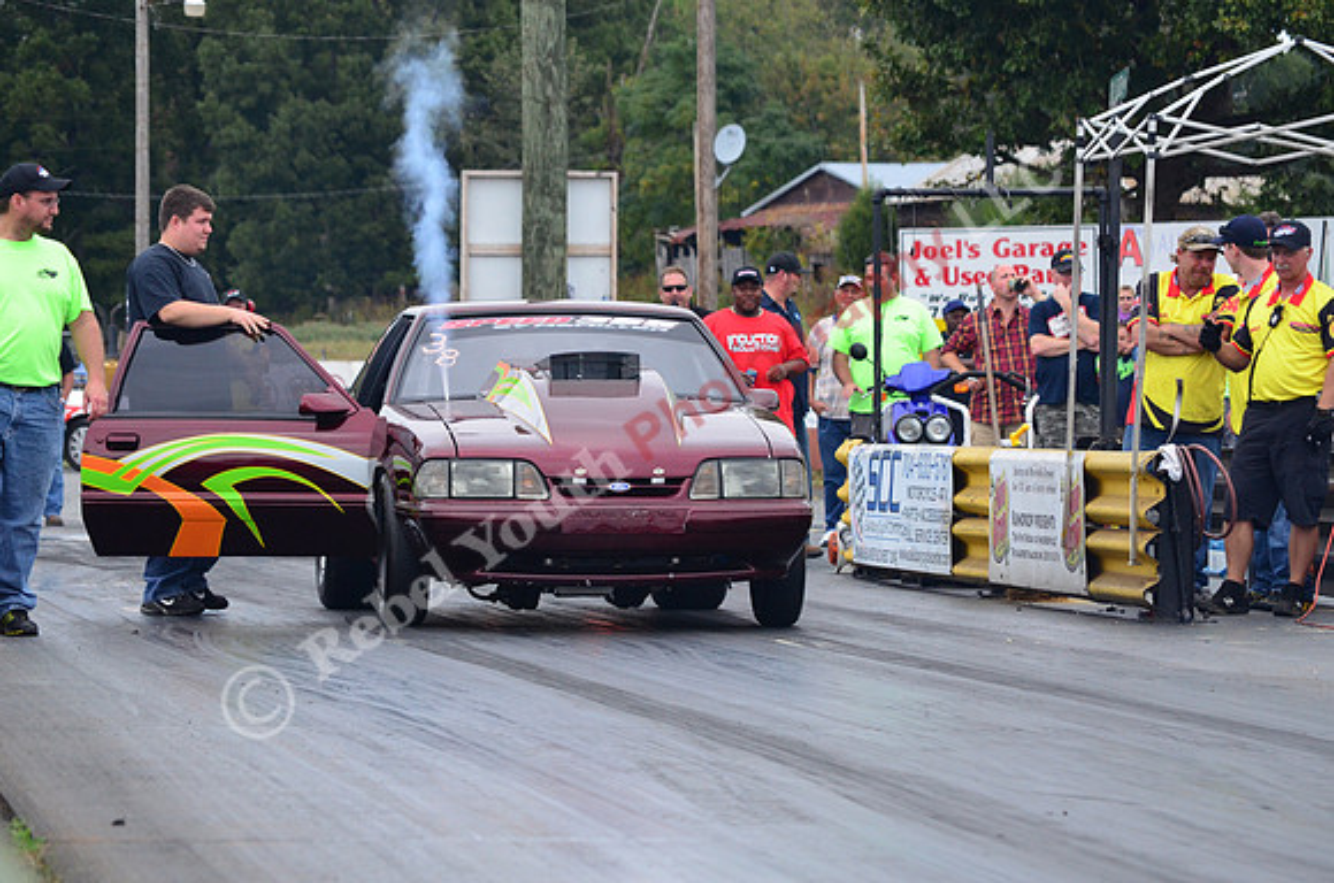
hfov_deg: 11.0
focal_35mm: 188
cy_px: 442
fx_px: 6933
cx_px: 667
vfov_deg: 7.3
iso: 1000
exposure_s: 1/1000
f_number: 8
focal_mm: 125
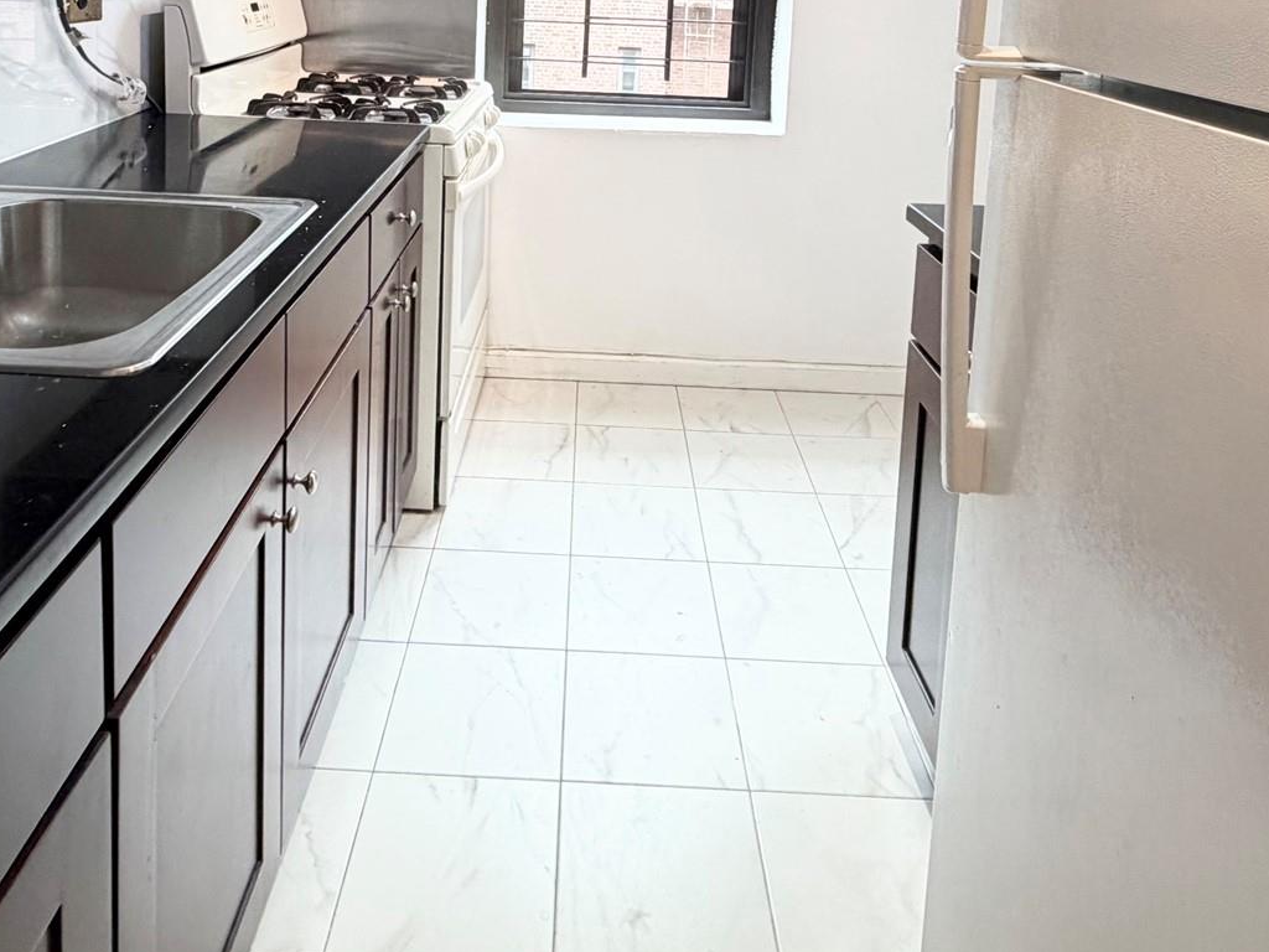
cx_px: 584
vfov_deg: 44.2
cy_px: 56
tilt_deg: -6.6
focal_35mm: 28
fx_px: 1026
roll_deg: -1.6
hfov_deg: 63.4
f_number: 2.2
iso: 200
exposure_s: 1/120
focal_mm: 2.22
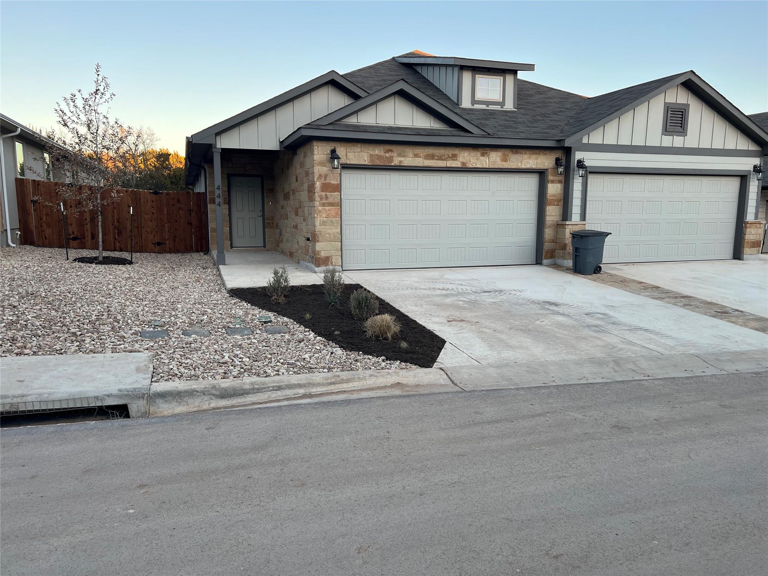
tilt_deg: -8.9
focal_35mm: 26
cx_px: 384
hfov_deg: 67.3
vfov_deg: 53.1
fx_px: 577
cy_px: 288
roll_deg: -0.4
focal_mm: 5.7
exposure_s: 1/279
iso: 50
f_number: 1.5
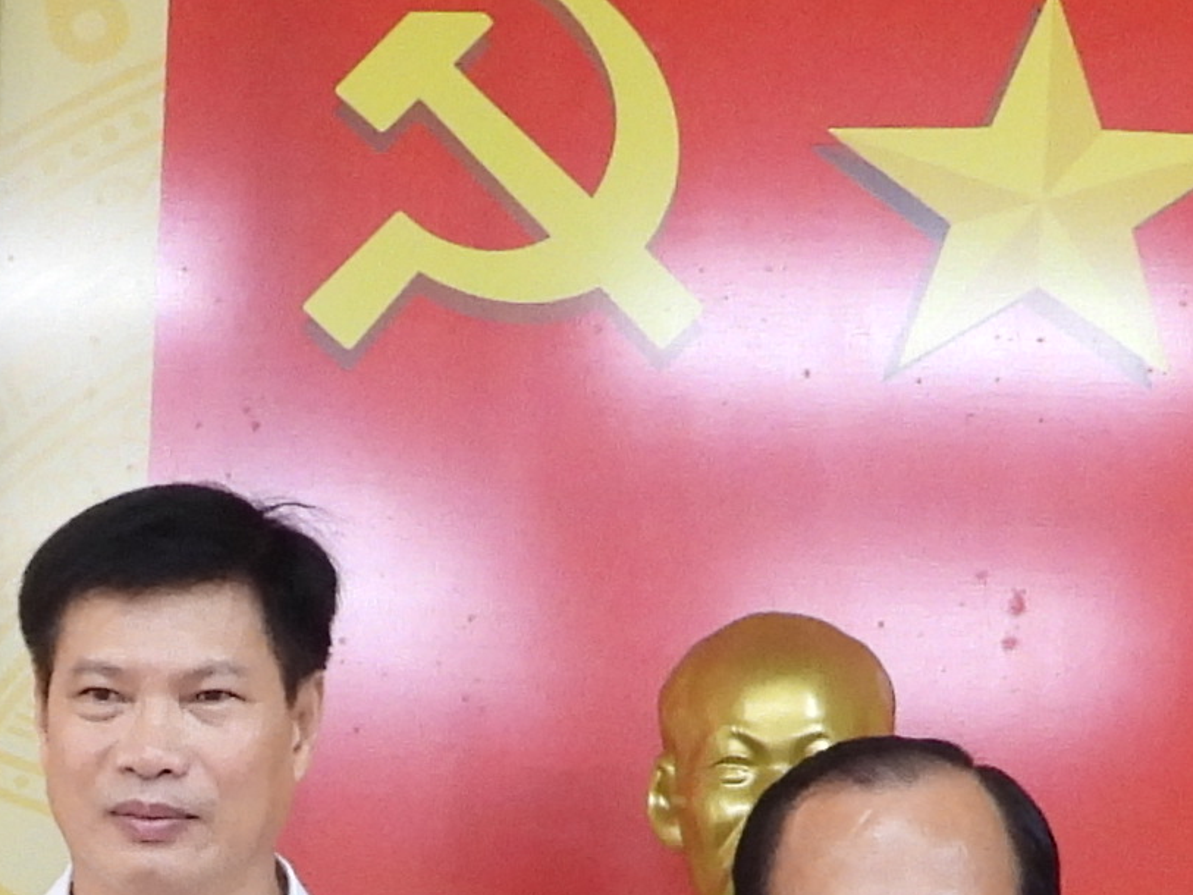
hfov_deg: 14.4
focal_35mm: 136
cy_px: 1315
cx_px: 178
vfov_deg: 10.6
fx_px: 4688
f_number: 2.8
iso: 400
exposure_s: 1/50
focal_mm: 4.3
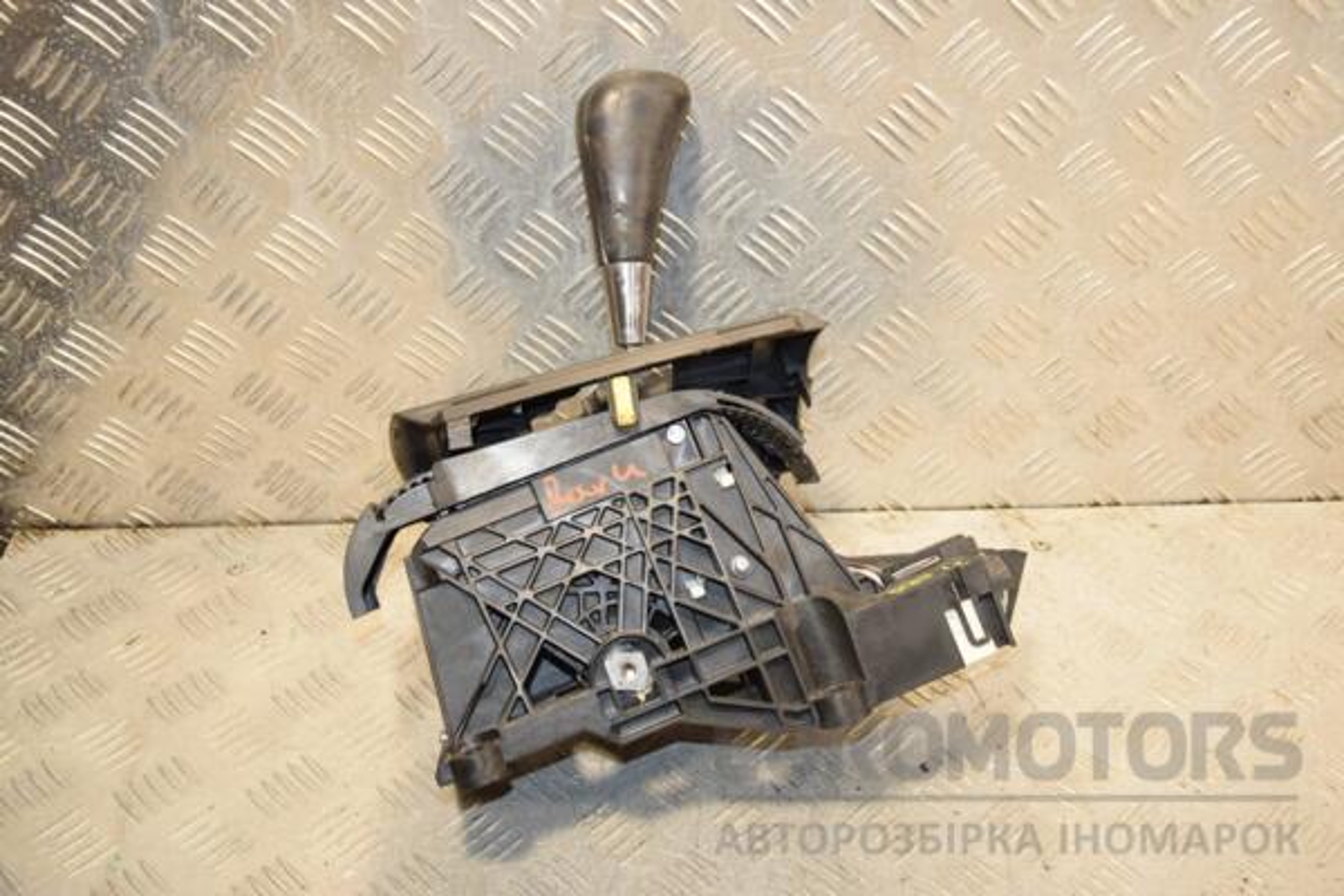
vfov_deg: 29.9
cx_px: 672
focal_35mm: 45
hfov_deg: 43.6
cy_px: 448
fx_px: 1680
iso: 800
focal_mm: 30
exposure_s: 1/200
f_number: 5
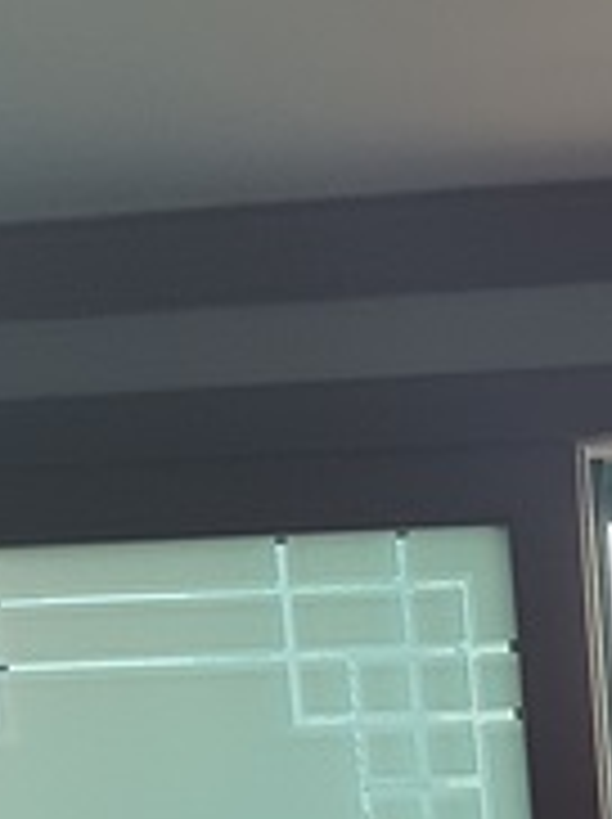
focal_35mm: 103
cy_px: 1580
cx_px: 963
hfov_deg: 13.4
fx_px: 2434
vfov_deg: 15.6
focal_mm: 4.2
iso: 50
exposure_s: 1/483
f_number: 1.7
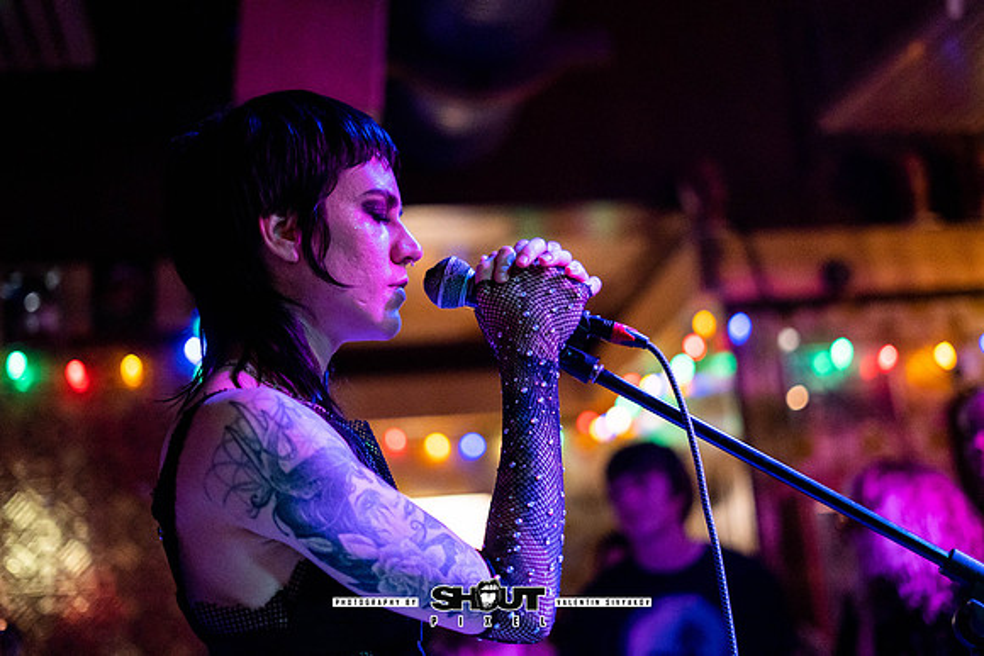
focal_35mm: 56
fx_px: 1529
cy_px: 294
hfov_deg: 35.7
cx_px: 525
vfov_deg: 24.2
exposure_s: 1/160
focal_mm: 50
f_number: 1.8
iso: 3200
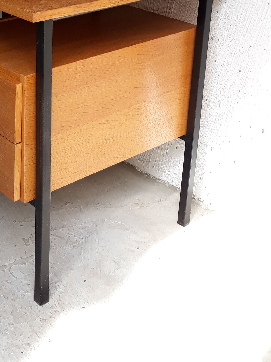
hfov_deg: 24.6
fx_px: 606
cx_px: 37
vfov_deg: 31.3
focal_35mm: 58
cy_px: 20
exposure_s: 1/113
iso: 40
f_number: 1.7
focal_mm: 3.71
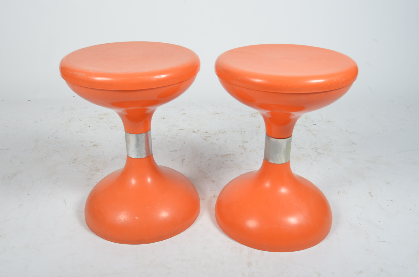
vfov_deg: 36.7
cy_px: 138
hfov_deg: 53.2
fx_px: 418
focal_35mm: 36
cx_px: 210
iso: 100
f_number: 11
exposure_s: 1/125
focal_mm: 24
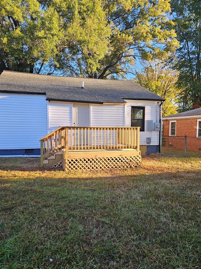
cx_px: 105
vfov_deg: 67.3
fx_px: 201
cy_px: 137
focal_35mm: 26
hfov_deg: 53.0
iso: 32
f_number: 1.8
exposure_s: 1/180
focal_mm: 5.4
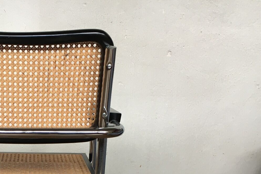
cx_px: 35
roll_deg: -1.5
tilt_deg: -18.1
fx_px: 442
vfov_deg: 21.1
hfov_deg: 31.6
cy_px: 194
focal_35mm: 61
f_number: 2.2
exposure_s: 1/33
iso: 25
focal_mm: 4.15
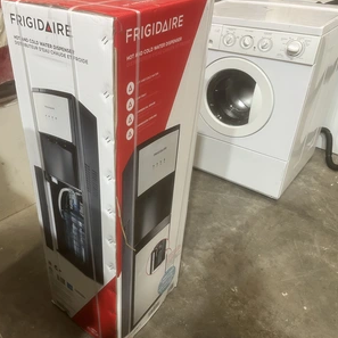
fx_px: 342
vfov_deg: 52.5
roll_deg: +2.8
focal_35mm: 31
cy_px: 170
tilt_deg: -32.6
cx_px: 121
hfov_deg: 51.8
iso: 100
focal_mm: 5.1
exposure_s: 1/60
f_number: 1.6
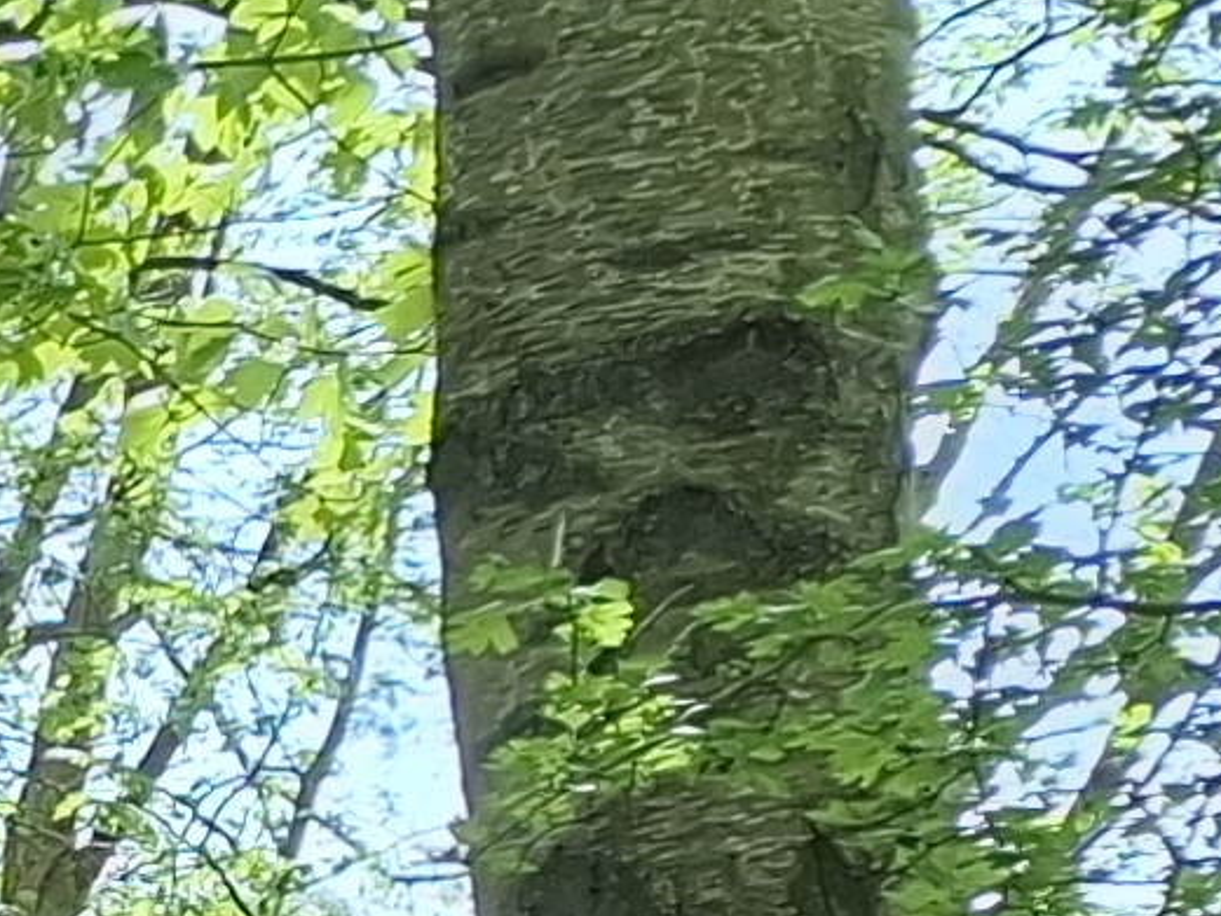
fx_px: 6351
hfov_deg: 8.4
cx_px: -2962
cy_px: 1884
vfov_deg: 7.9
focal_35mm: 180
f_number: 1.8
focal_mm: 5.54
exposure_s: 1/260
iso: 50
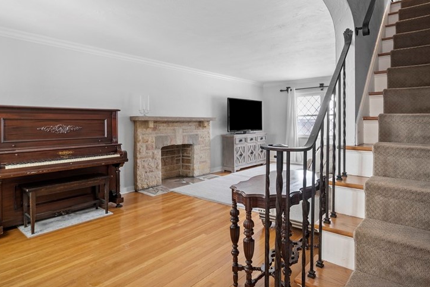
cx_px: 238
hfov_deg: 80.9
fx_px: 251
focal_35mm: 21
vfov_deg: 59.1
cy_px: 120
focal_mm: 14
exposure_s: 1/1.25
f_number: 8
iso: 400
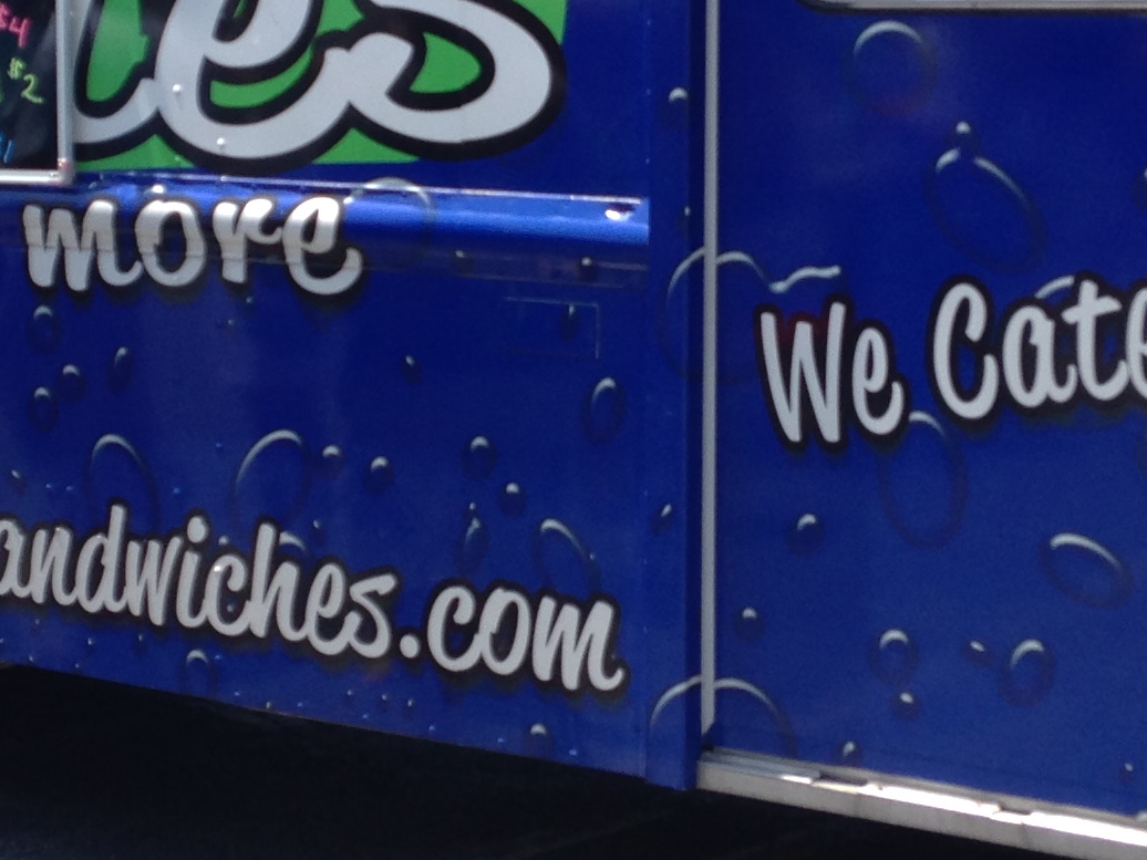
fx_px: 3446
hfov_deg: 18.9
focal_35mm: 104
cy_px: 198
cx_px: 427
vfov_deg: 14.2
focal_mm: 4.12
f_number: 2.4
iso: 50
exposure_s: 1/797
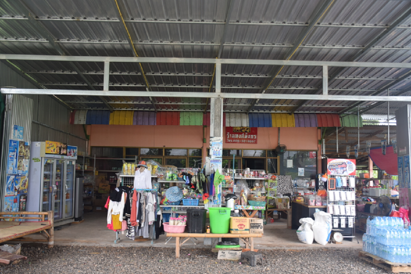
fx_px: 411
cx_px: 206
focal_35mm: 36
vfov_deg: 36.9
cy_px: 137
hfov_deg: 53.1
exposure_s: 1/60
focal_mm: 24
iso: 400
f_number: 4
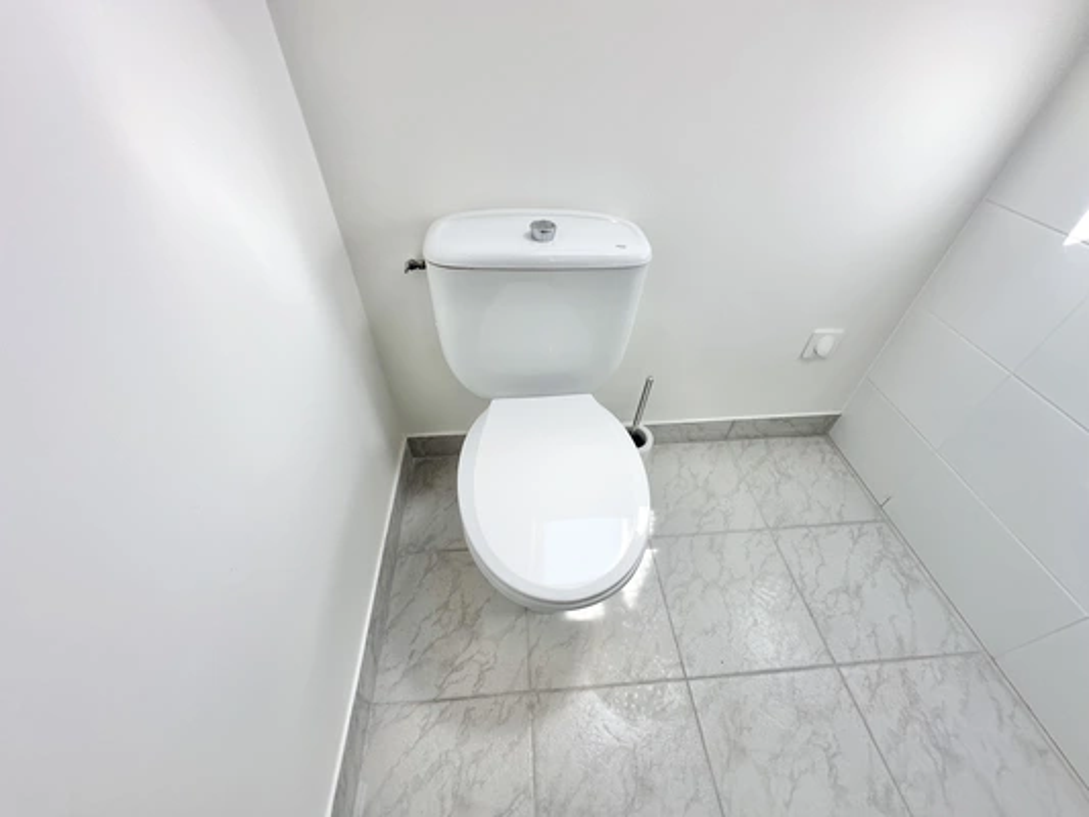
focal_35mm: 14
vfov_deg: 85.7
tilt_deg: -43.8
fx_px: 441
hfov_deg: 102.1
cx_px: 544
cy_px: 408
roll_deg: -1.1
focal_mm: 2.22
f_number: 2.2
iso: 40
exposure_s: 1/170
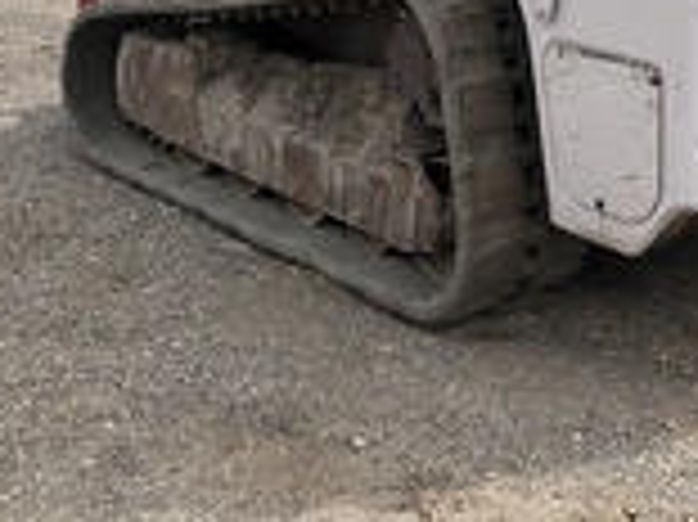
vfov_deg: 18.4
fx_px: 1511
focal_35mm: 75
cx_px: 581
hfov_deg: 25.5
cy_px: -130
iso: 25
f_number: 1.8
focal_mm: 3
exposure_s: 1/2427
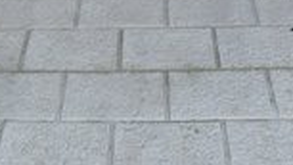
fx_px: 1010
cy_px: -159
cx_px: 157
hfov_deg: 16.5
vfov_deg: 8.8
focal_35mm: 130
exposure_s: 1/90
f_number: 2.8
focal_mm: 6.3
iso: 100
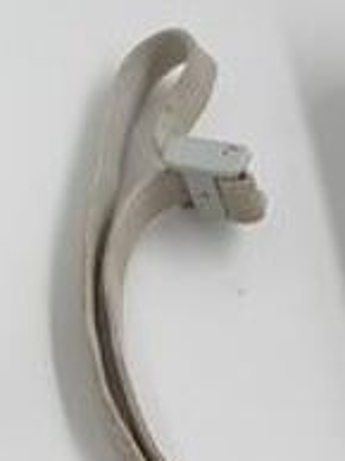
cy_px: -32
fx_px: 2197
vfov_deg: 11.8
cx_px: -324
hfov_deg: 8.5
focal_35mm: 165
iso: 50
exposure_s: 1/130
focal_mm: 6.7
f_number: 1.8
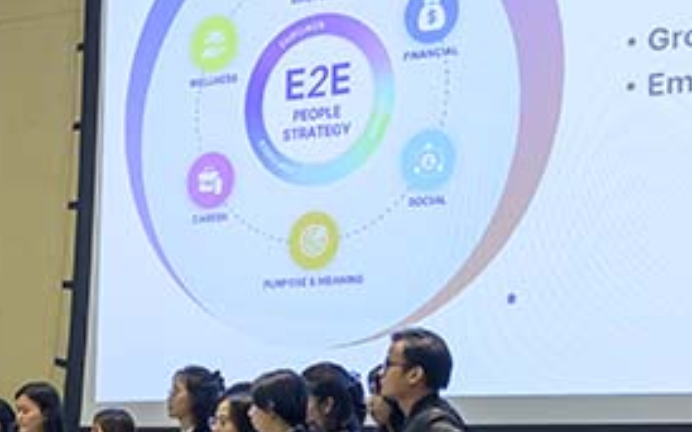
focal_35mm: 120
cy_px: 437
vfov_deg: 10.8
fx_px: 2258
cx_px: -119
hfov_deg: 16.7
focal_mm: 33.5
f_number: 4.5
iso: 1400
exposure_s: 1/200
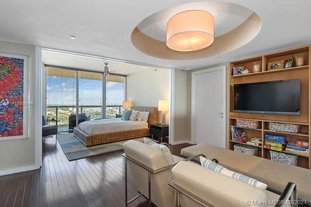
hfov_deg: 96.7
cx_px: 156
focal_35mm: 16
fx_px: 138
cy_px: 104
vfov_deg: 73.8
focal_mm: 16
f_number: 8
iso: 250
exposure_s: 1/13
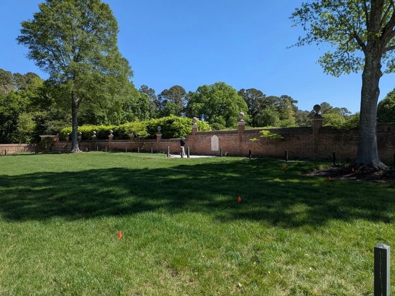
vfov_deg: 56.8
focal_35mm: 24
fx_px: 274
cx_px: 198
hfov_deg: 71.6
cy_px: 148
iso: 29
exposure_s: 1/1527
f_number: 1.7
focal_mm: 4.53
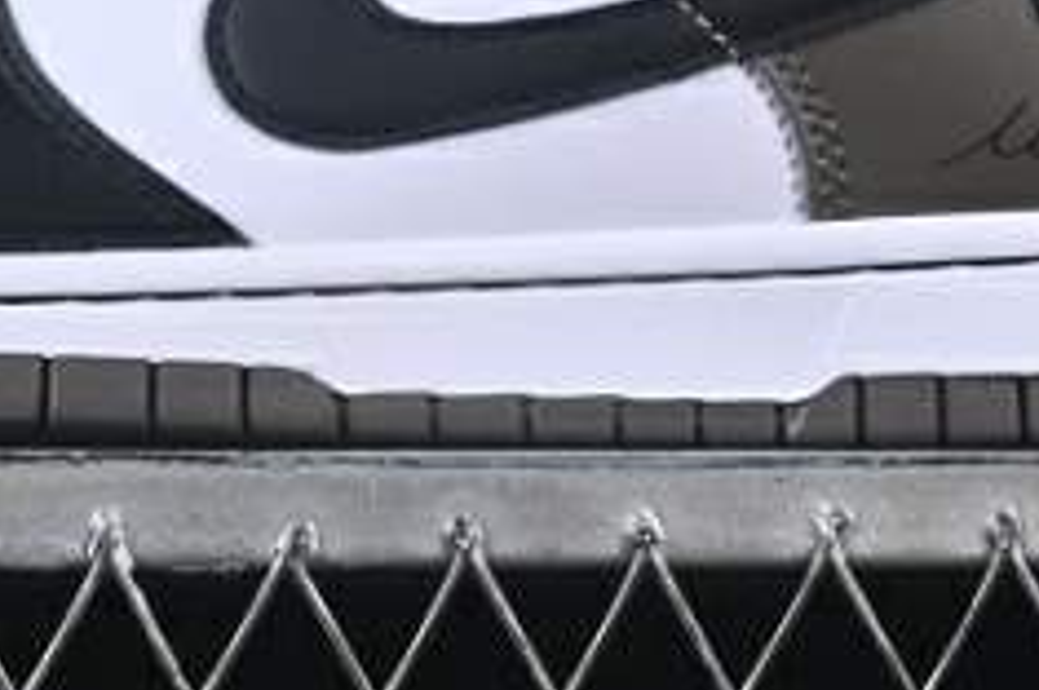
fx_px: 6715
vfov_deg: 5.8
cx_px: 371
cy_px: -217
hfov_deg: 8.8
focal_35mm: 233
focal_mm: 50
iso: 160
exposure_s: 1/80
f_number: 8
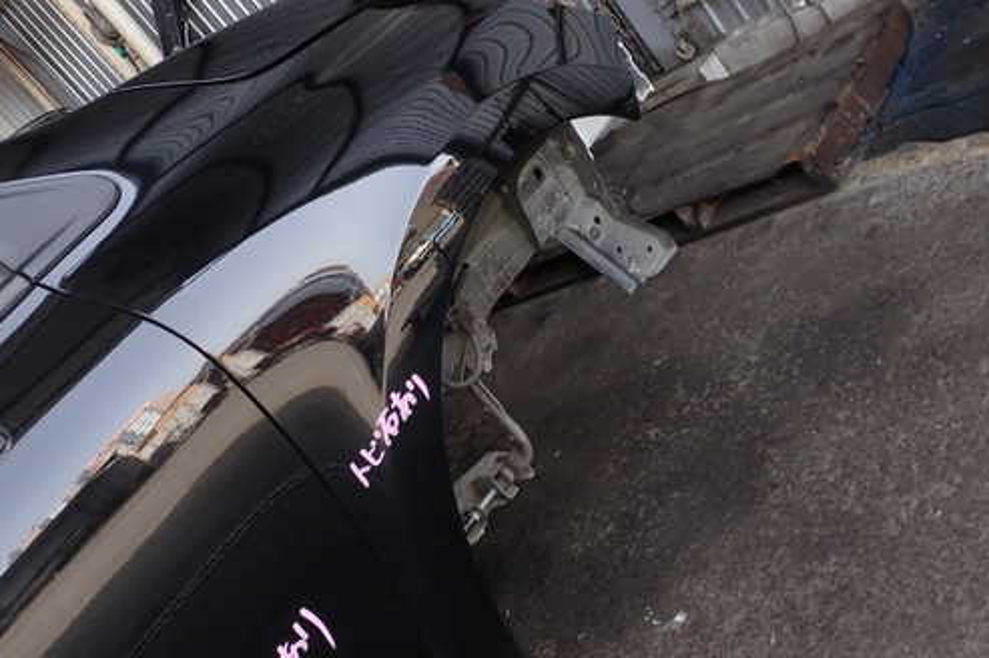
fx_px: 1043
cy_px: 387
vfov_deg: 34.9
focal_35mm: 38
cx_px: 457
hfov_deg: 50.7
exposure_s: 1/80
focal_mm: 5.4
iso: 100
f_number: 3.2
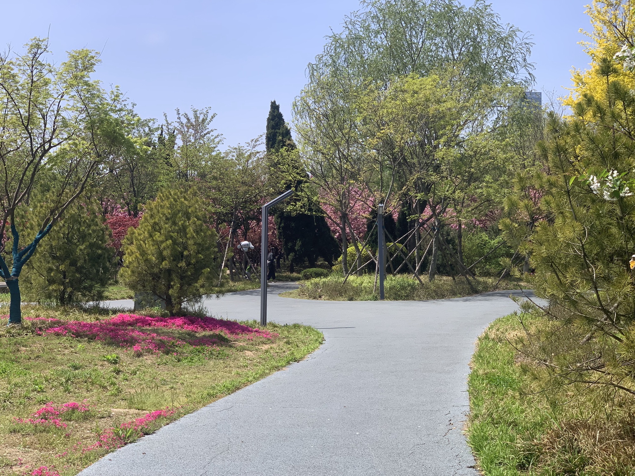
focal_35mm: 52
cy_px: 238
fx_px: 954
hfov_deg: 36.8
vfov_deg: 28.0
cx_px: 318
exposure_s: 1/813
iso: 16
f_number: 2.4
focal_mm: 6
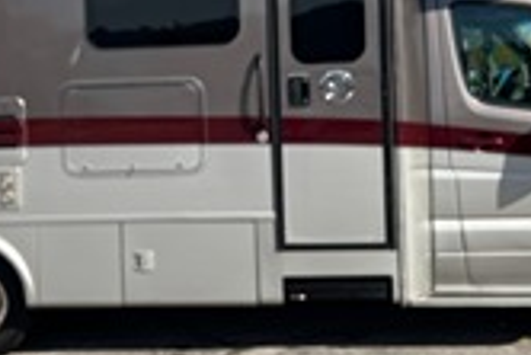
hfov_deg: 30.7
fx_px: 960
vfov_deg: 20.9
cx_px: 186
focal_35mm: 65
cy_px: 115
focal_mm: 5.7
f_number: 1.5
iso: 50
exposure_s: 1/4831
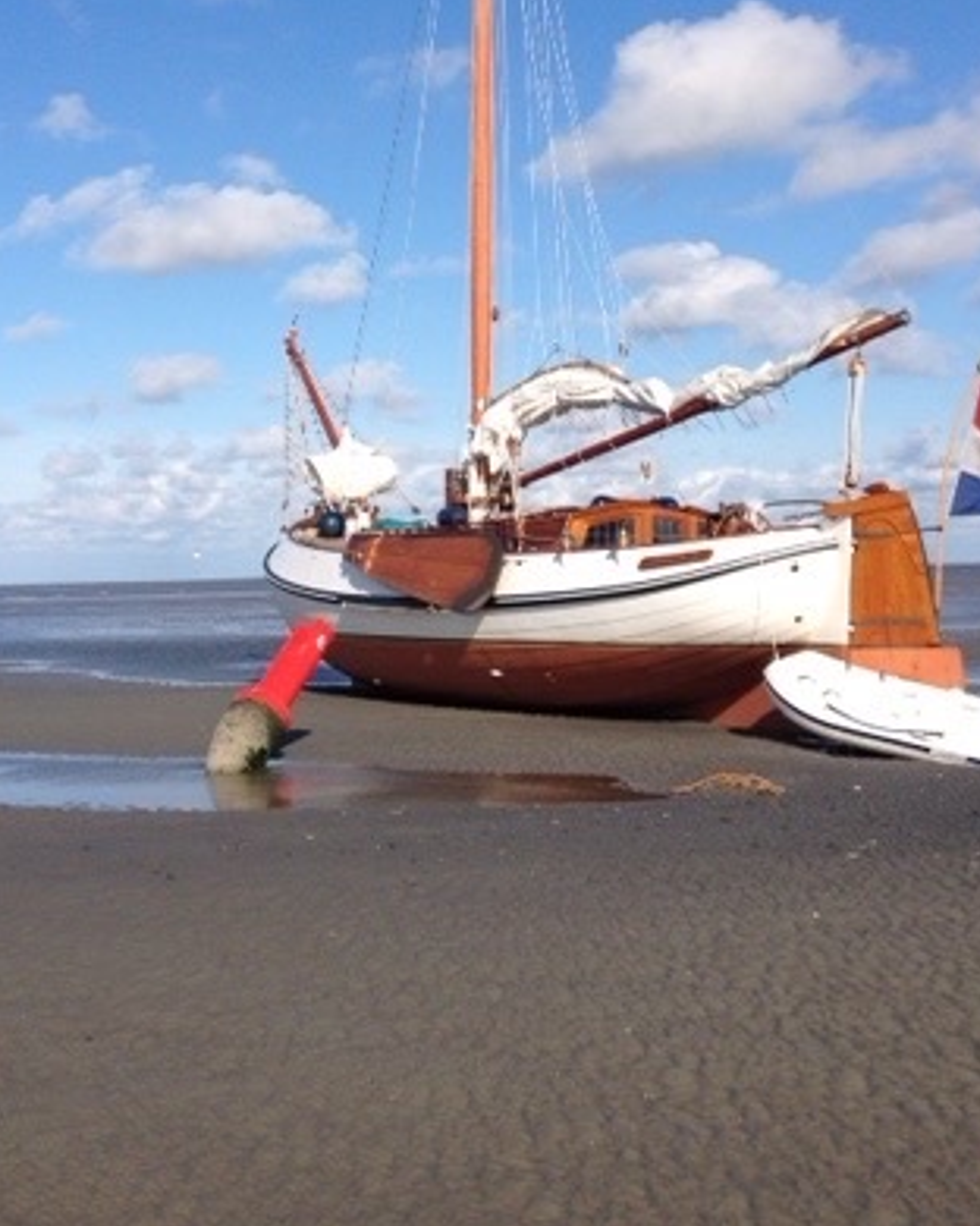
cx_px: 418
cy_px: 277
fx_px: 2030
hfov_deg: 27.1
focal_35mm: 56
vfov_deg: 32.8
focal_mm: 4.28
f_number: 2.4
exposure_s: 1/2513
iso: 50
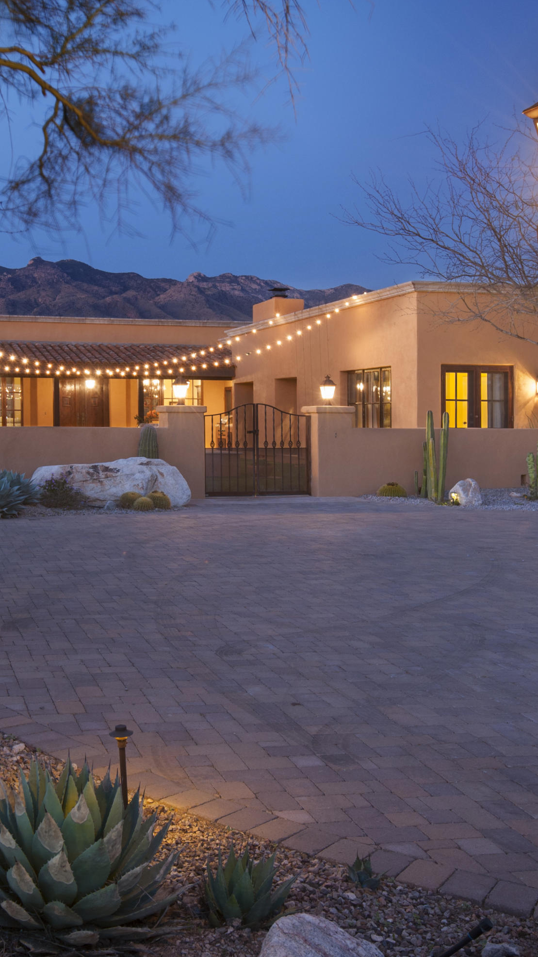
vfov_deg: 47.4
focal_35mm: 43
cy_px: 479
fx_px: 1091
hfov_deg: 27.4
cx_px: 142
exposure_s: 6
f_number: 10
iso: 400
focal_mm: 27
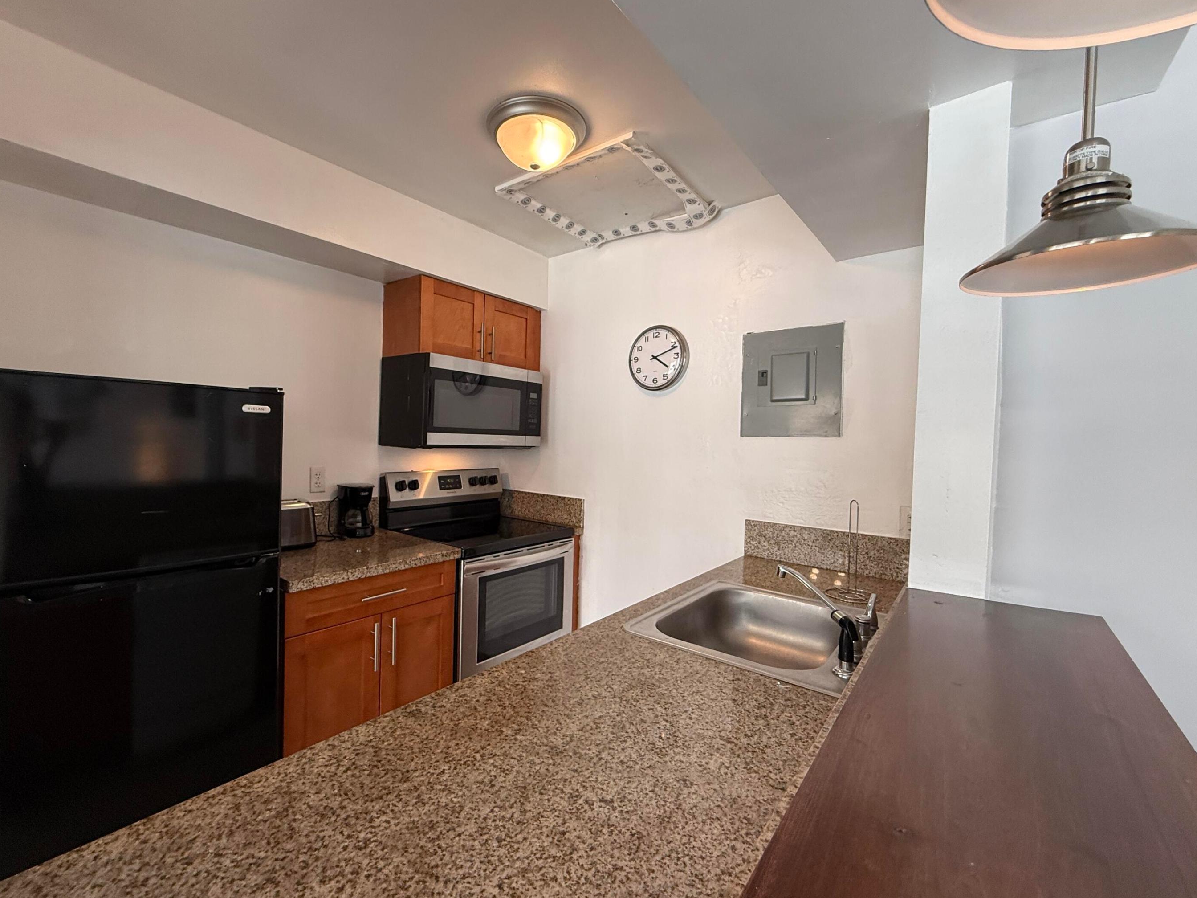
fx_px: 519
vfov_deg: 81.7
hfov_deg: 98.0
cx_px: 561
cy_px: 448
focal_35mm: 15
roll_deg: -2.1
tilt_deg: -1.6
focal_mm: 2.22
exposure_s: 1/120
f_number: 2.2
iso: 200
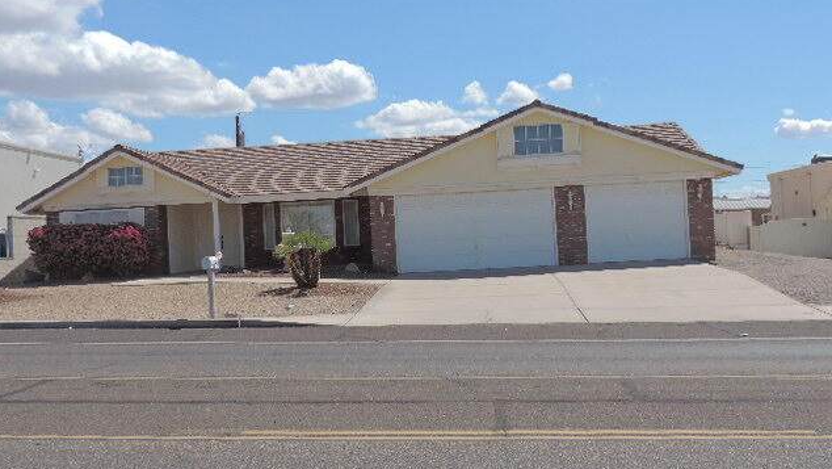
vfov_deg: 27.1
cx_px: 413
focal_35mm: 44
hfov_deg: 46.4
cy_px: 223
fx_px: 971
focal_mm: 7.1
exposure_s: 1/2000
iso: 125
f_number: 3.3
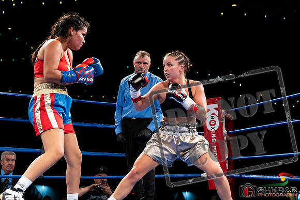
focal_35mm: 63
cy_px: 100
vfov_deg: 21.6
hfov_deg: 31.9
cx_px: 150
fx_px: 525
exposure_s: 1/800
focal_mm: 63
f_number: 4
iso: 3200
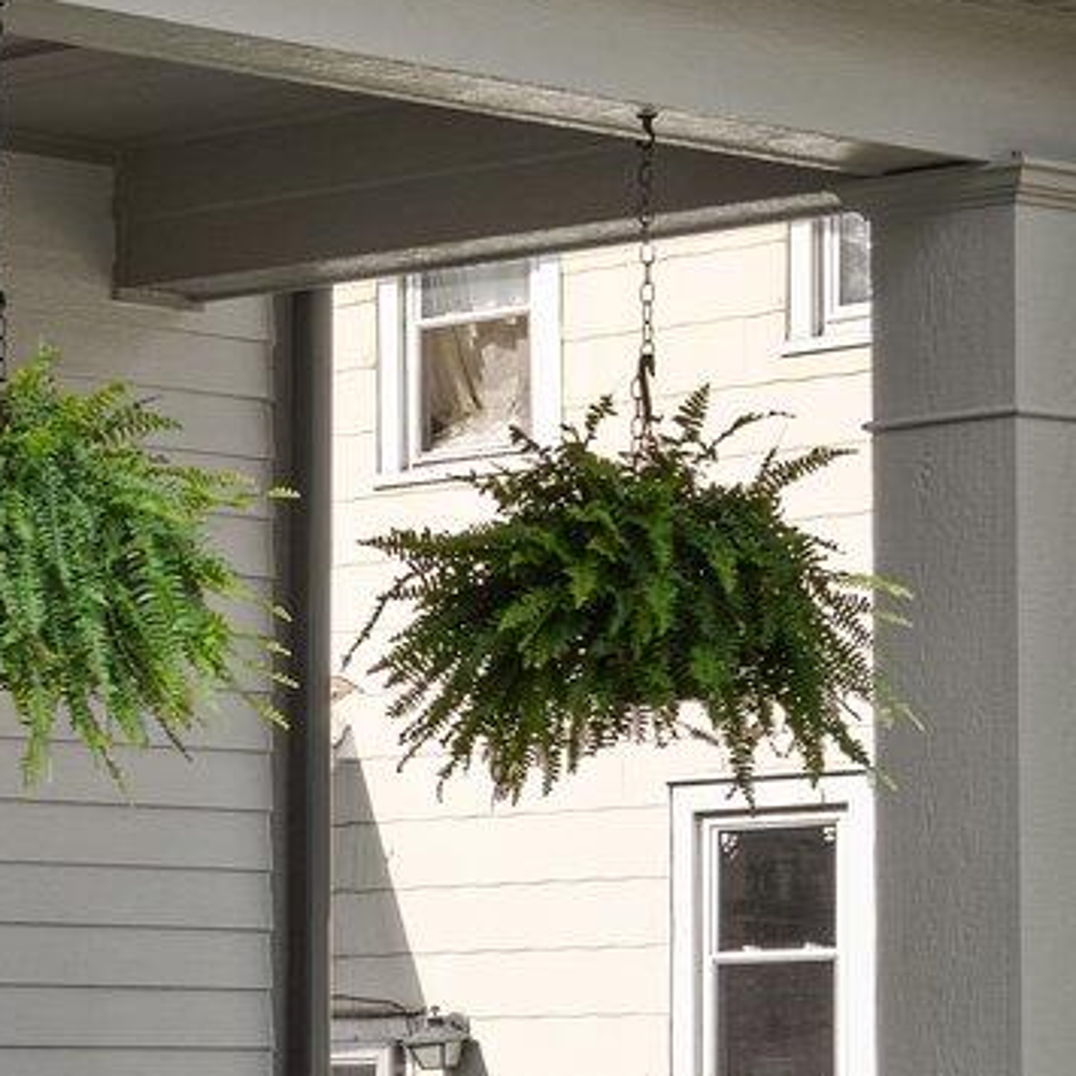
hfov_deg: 10.2
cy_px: 1081
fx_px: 5521
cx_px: -1149
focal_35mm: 157
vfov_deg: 11.0
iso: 400
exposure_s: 1/40
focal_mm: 32
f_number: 8
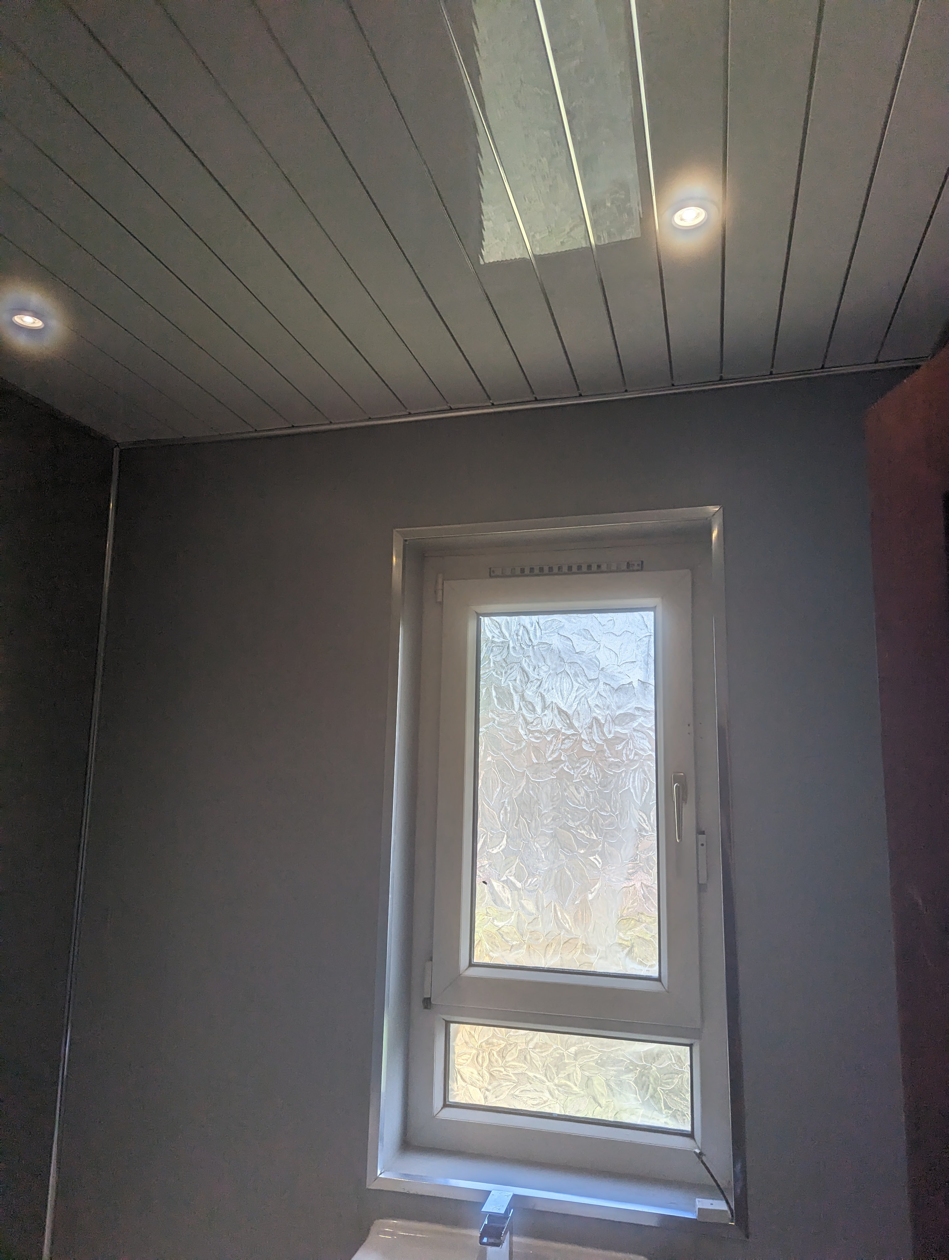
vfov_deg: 71.5
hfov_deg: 56.9
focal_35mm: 24
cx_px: 474
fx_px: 875
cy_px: 630
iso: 44
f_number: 1.85
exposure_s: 1/531
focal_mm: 6.81
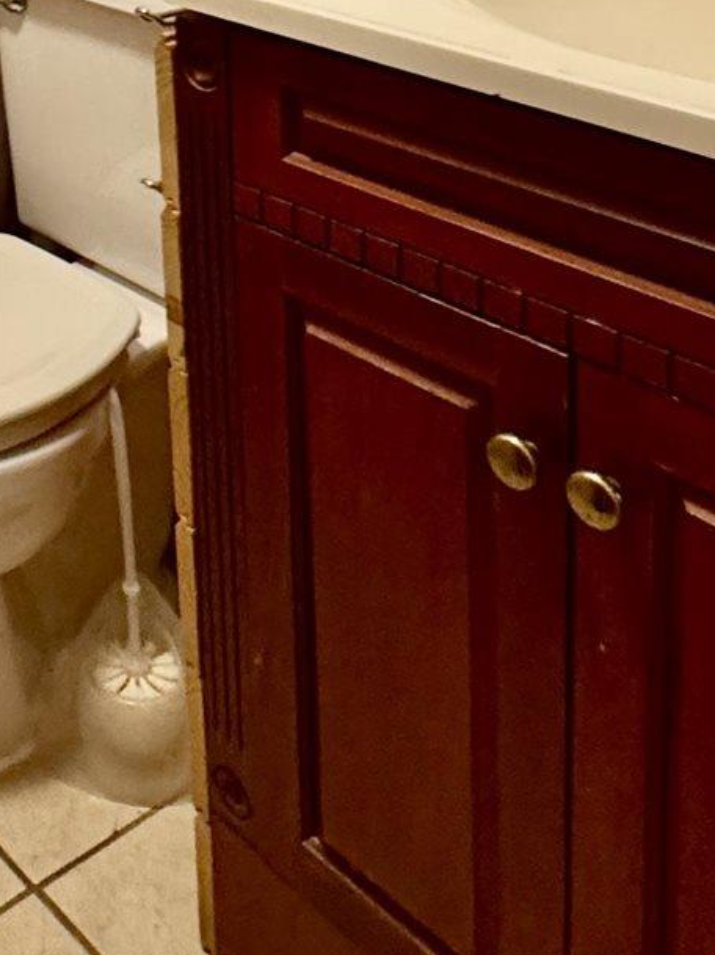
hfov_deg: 24.7
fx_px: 1461
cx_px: -162
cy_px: -190
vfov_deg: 30.7
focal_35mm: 53
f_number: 2.2
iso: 320
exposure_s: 1/60
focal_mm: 2.22
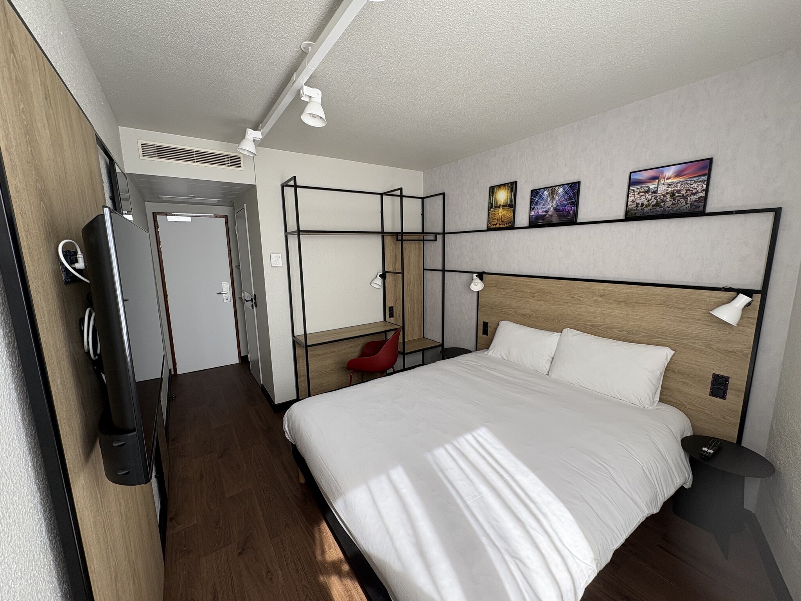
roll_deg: +1.4
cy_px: 300
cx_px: 400
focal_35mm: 14
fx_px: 324
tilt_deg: -9.7
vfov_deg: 85.7
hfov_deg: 102.1
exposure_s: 1/99
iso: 40
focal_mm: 2.22
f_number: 2.2
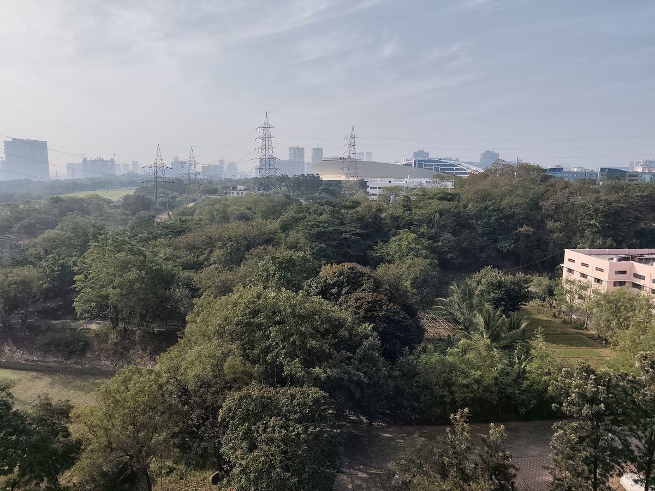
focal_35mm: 24
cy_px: 246
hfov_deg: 71.6
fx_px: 454
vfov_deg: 56.8
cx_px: 328
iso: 50
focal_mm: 5.84
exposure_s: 1/4992
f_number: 1.6
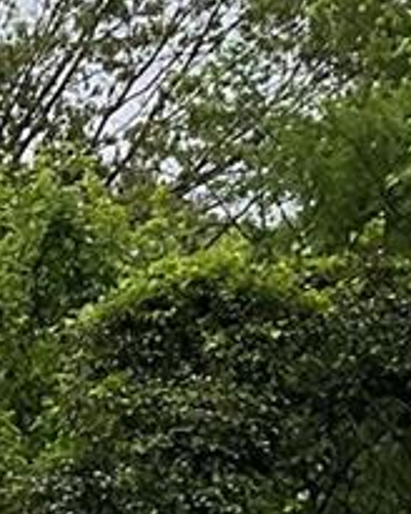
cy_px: 960
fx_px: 3223
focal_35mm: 212
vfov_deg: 8.7
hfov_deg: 6.9
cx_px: -564
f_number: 1.8
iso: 16
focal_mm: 3
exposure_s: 1/1144
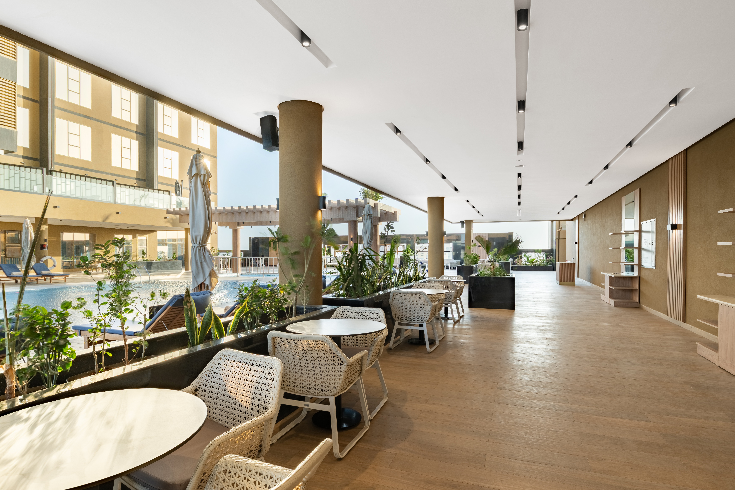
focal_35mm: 19
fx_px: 388
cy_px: 245
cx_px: 368
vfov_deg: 64.6
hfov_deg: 86.9
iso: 100
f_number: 10
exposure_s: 1/500
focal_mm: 19
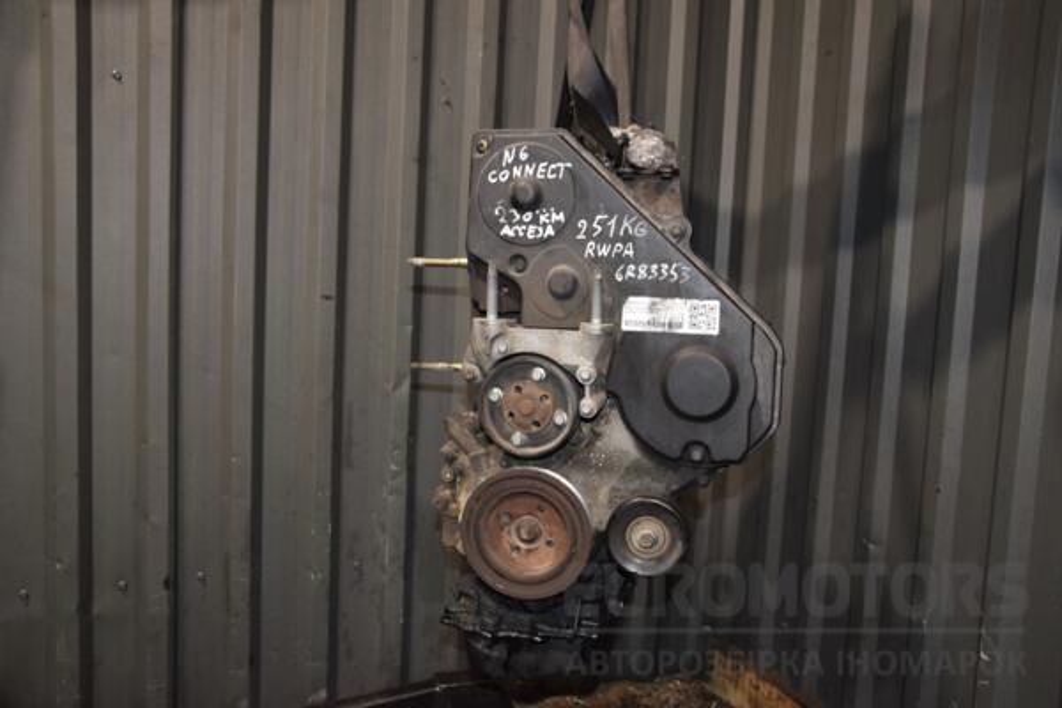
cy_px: 354
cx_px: 531
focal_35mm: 33
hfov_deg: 57.2
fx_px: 973
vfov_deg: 40.0
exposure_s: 1/60
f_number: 5
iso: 800
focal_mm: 22
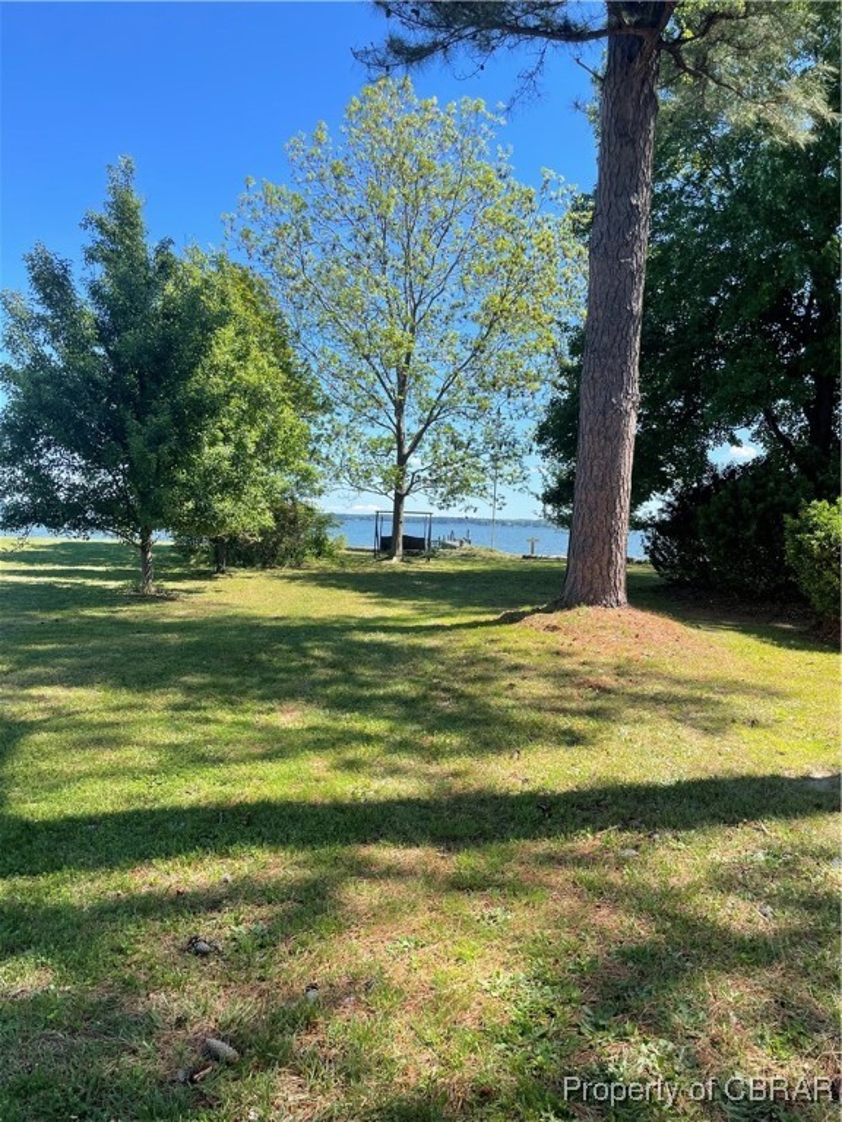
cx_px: 421
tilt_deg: -2.3
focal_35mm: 26
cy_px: 561
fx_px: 843
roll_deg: -1.7
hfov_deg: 53.1
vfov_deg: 67.3
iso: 32
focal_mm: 4.2
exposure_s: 1/1335
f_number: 1.6
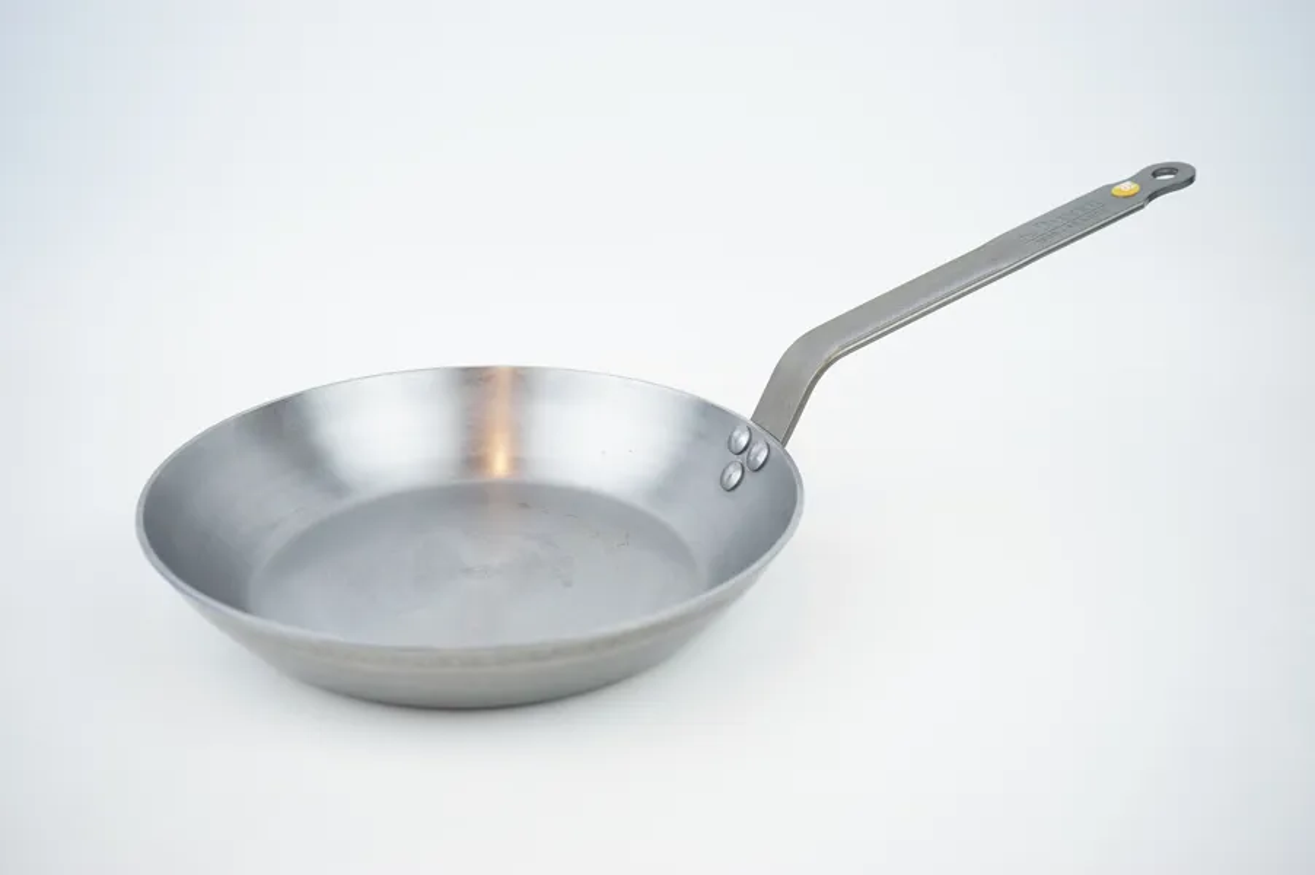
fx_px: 1278
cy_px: 438
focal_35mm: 35
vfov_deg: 37.8
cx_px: 658
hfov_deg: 54.5
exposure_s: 1/60
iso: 100
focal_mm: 35
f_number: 4.5
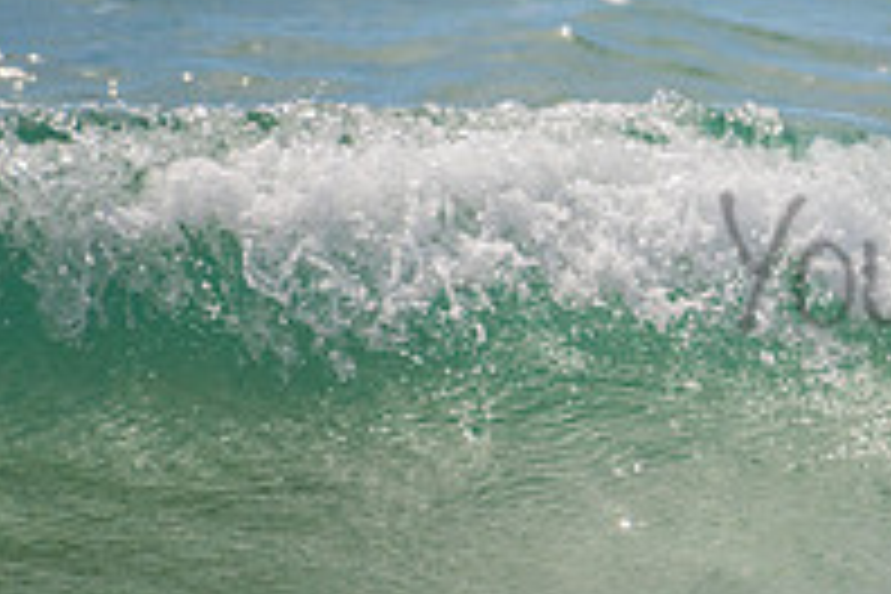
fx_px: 44373
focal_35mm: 1793
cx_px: 1479
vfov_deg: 0.8
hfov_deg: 1.1
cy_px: 190
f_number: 5.6
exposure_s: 1/640
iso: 180
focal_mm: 500
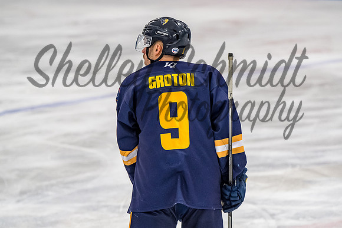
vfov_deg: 5.1
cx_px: 176
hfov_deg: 7.6
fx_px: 2572
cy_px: 110
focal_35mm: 271
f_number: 3.2
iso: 1600
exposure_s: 1/800
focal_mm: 160
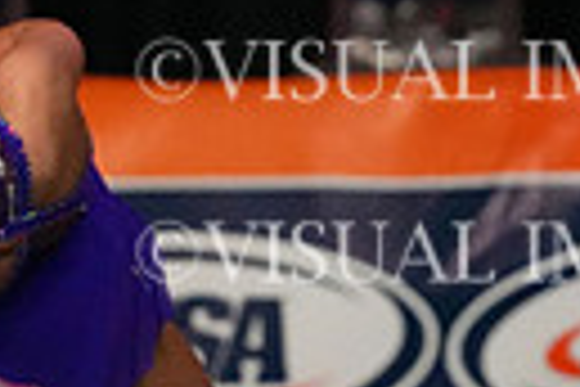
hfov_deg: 1.5
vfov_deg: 1.0
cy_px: -20
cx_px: 787
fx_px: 21716
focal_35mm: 1348
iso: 16000
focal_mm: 300
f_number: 3.5
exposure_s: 1/1250
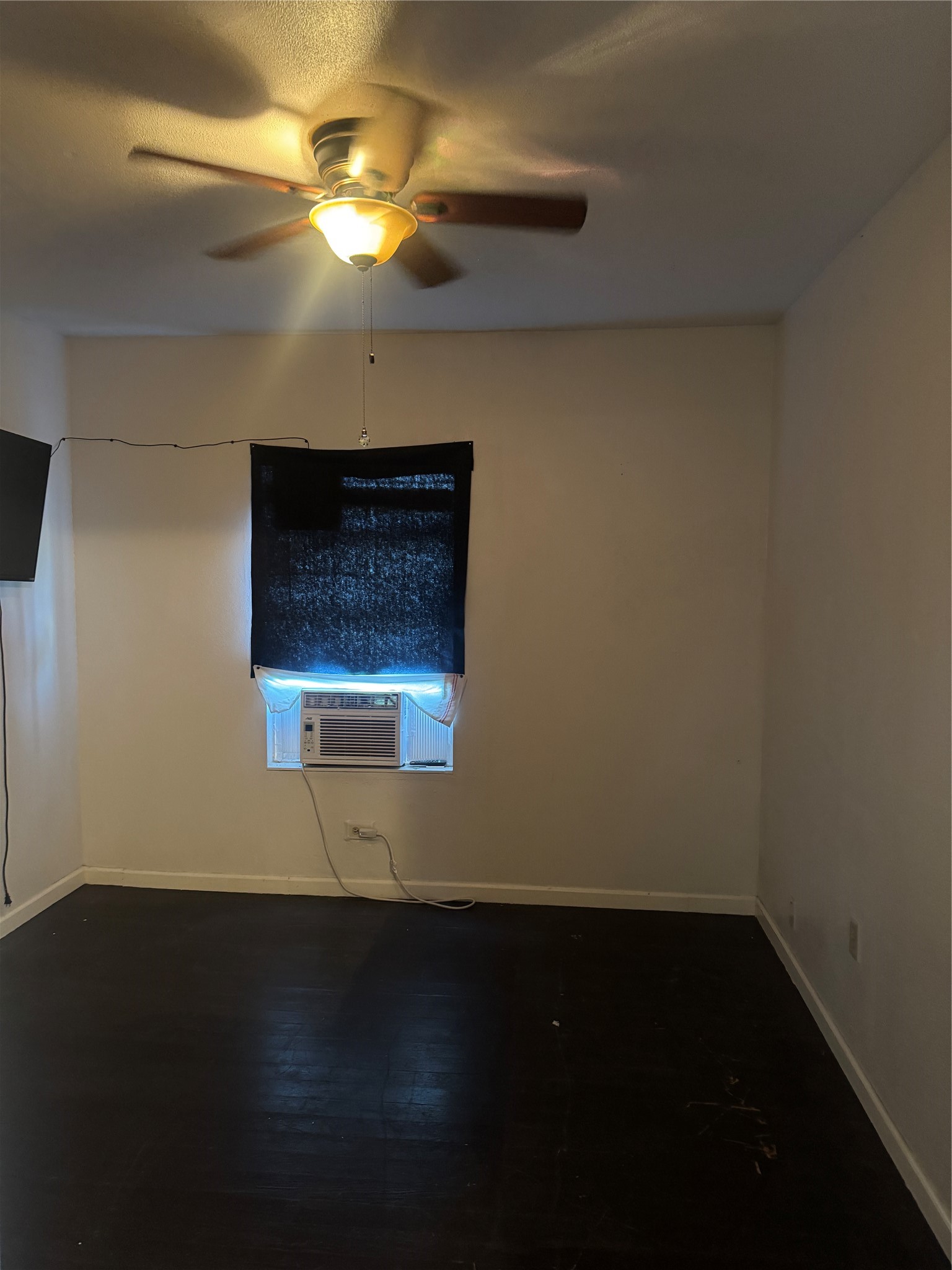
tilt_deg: -2.8
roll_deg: +0.5
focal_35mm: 24
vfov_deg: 71.6
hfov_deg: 56.8
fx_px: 880
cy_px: 635
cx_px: 476
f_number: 1.78
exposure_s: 1/30
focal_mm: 6.76
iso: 1000
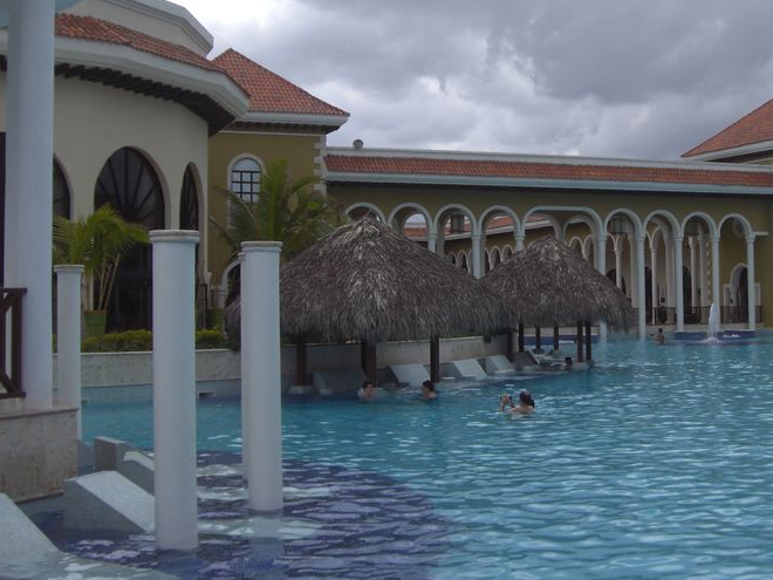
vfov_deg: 24.8
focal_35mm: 59
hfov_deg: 32.2
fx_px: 1318
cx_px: 554
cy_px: 221
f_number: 8
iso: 64
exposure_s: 1/160
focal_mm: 6.2
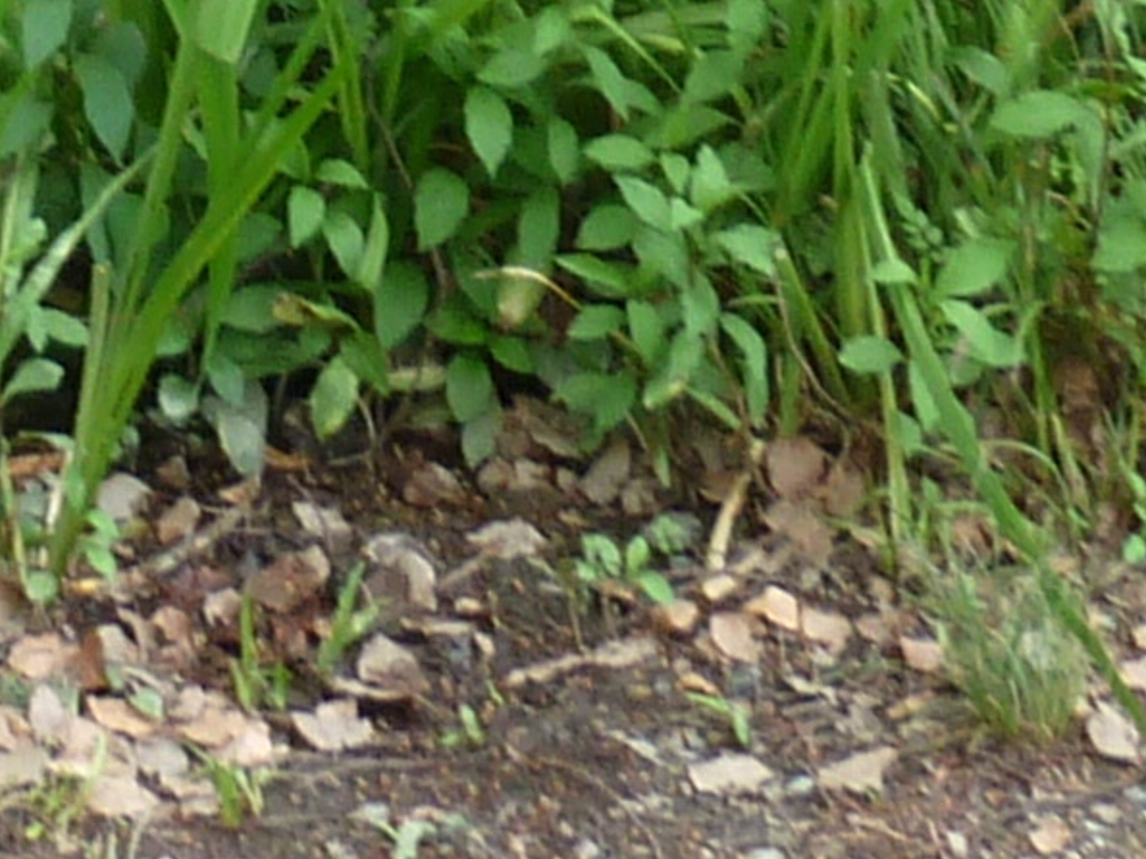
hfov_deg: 11.4
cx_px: -385
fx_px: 5561
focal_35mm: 168
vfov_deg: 7.6
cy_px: -1809
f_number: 3.3
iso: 80
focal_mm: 4.1
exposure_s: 1/50
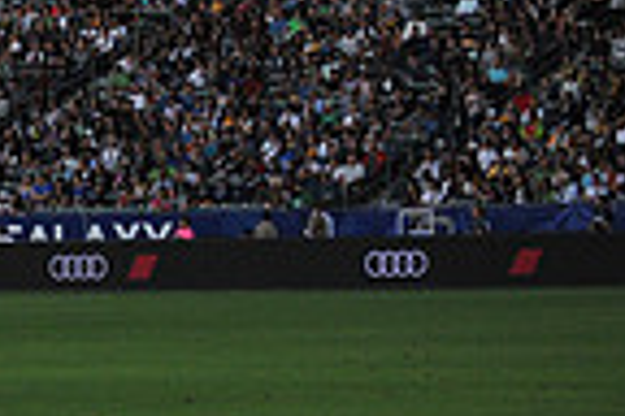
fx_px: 4895
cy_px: -113
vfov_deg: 4.9
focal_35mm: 282
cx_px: -595
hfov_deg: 7.1
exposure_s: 1/5000
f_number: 2.8
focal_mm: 70
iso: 1600
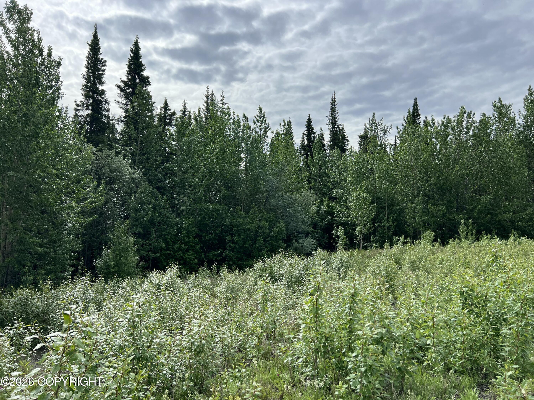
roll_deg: -0.5
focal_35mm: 26
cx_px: 267
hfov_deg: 67.3
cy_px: 200
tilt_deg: +2.9
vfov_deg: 53.1
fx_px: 401
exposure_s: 1/3968
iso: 50
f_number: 1.5
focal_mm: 5.7
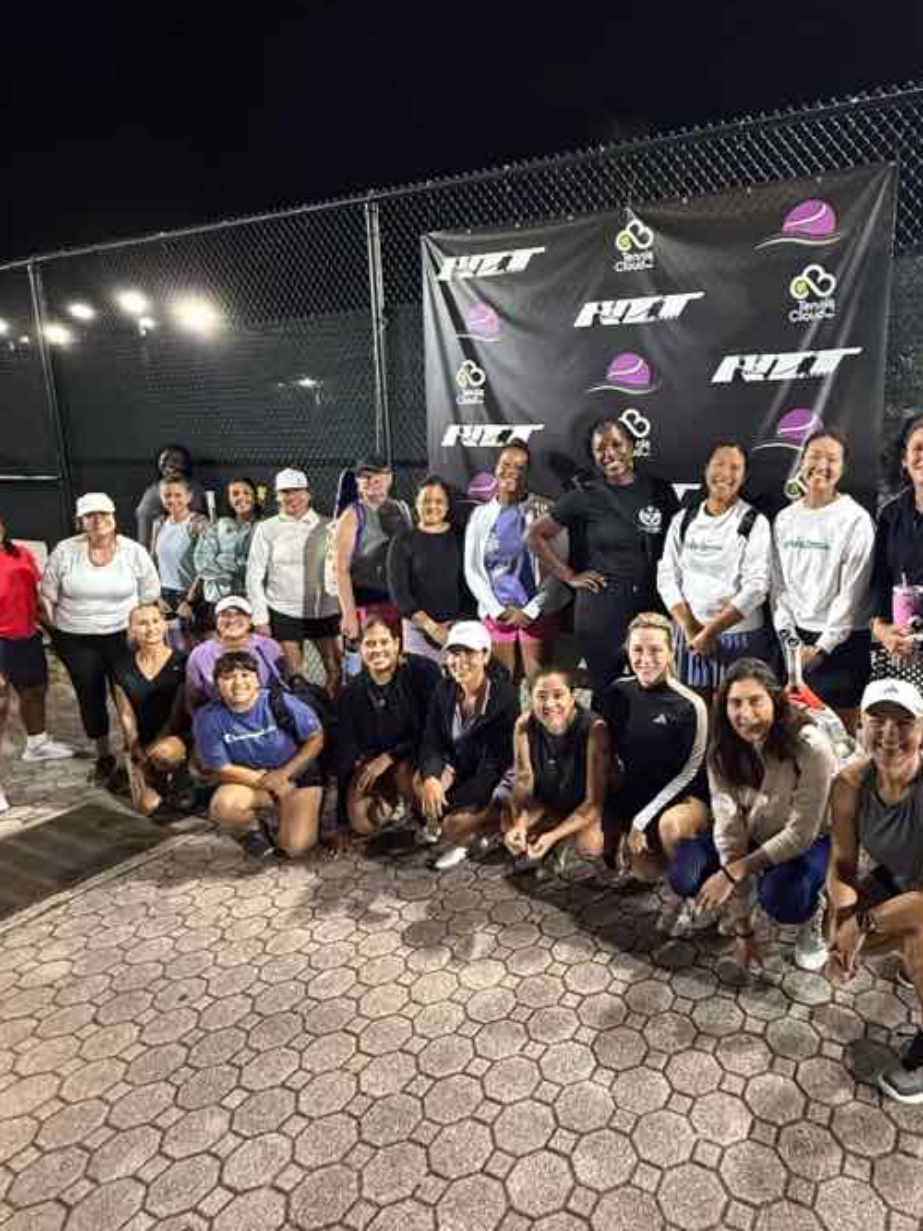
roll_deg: +0.1
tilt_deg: -9.3
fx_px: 747
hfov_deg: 61.9
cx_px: 617
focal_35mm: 21
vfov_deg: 79.0
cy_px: 589
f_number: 2.2
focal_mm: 2.22
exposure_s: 1/60
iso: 1000
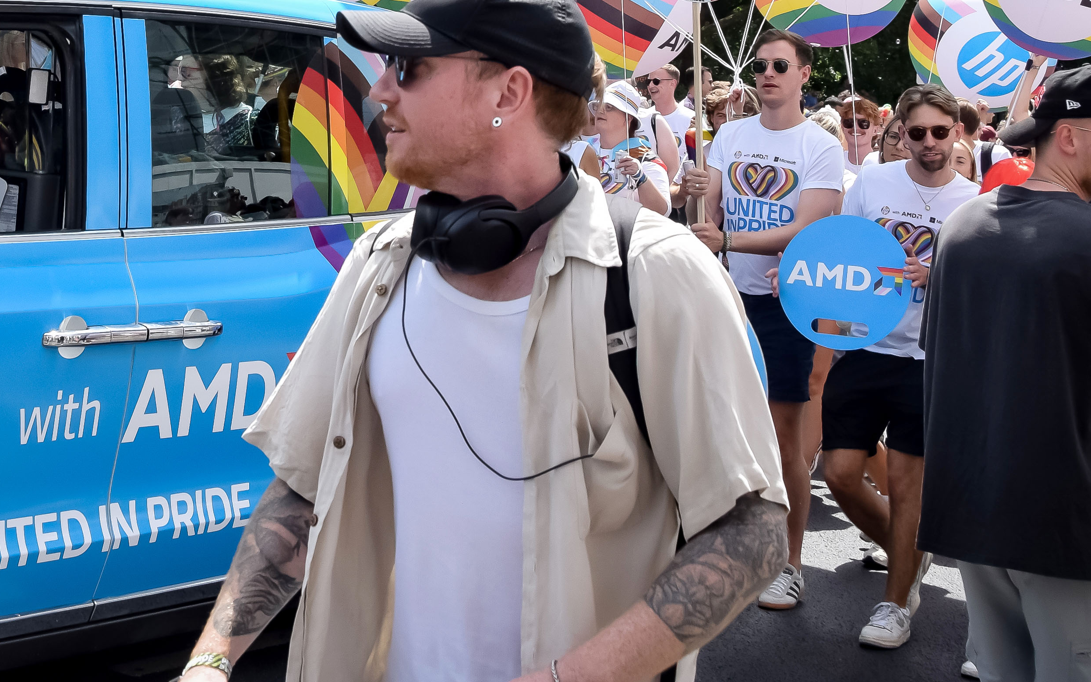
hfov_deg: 25.0
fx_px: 2408
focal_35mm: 81
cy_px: -98
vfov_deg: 15.6
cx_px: 194
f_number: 10
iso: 400
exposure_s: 1/400
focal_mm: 22
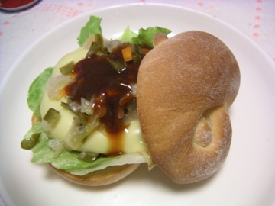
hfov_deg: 47.9
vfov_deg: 36.8
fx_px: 310
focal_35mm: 39
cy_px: 103
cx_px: 138
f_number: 2.8
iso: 100
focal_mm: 5.1
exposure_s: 1/8
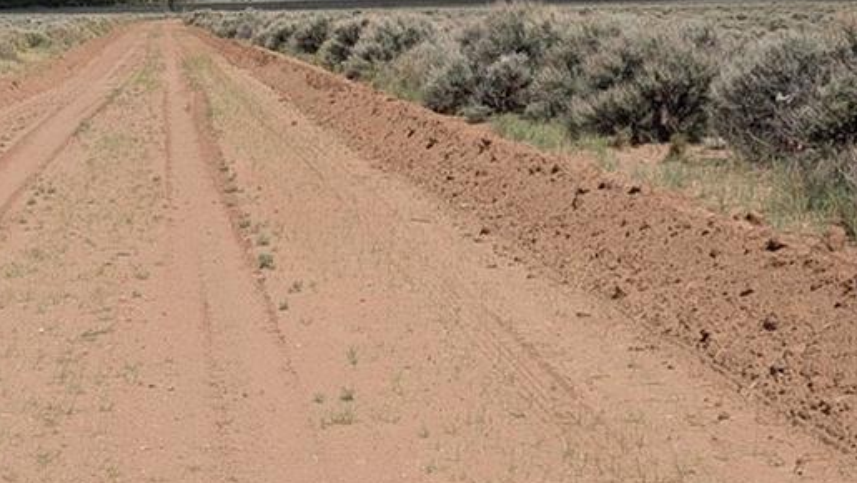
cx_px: 140
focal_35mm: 81
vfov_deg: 14.9
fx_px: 1841
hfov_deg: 25.6
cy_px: 185
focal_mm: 6.9
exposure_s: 1/2604
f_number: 1.68
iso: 22
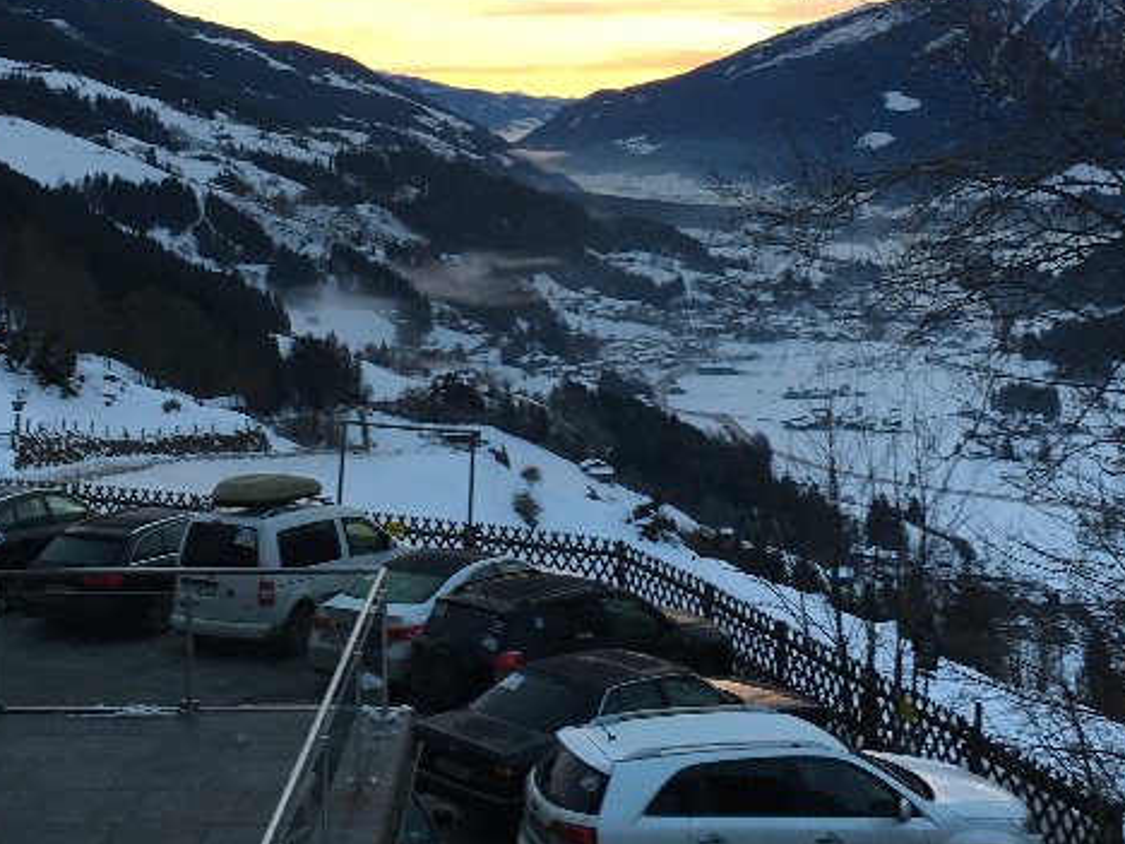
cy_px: 77
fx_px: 2015
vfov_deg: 23.0
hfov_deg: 31.2
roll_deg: +0.8
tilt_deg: +1.4
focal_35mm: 62
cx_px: 517
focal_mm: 4.15
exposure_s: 1/50
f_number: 2.2
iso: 32
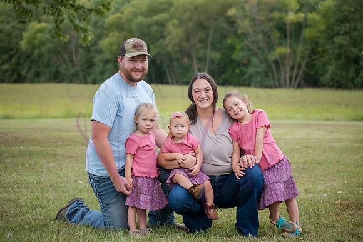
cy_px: 121
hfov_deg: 24.3
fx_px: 841
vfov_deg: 16.4
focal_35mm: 83
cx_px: 182
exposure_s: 1/500
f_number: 4.5
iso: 400
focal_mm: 80
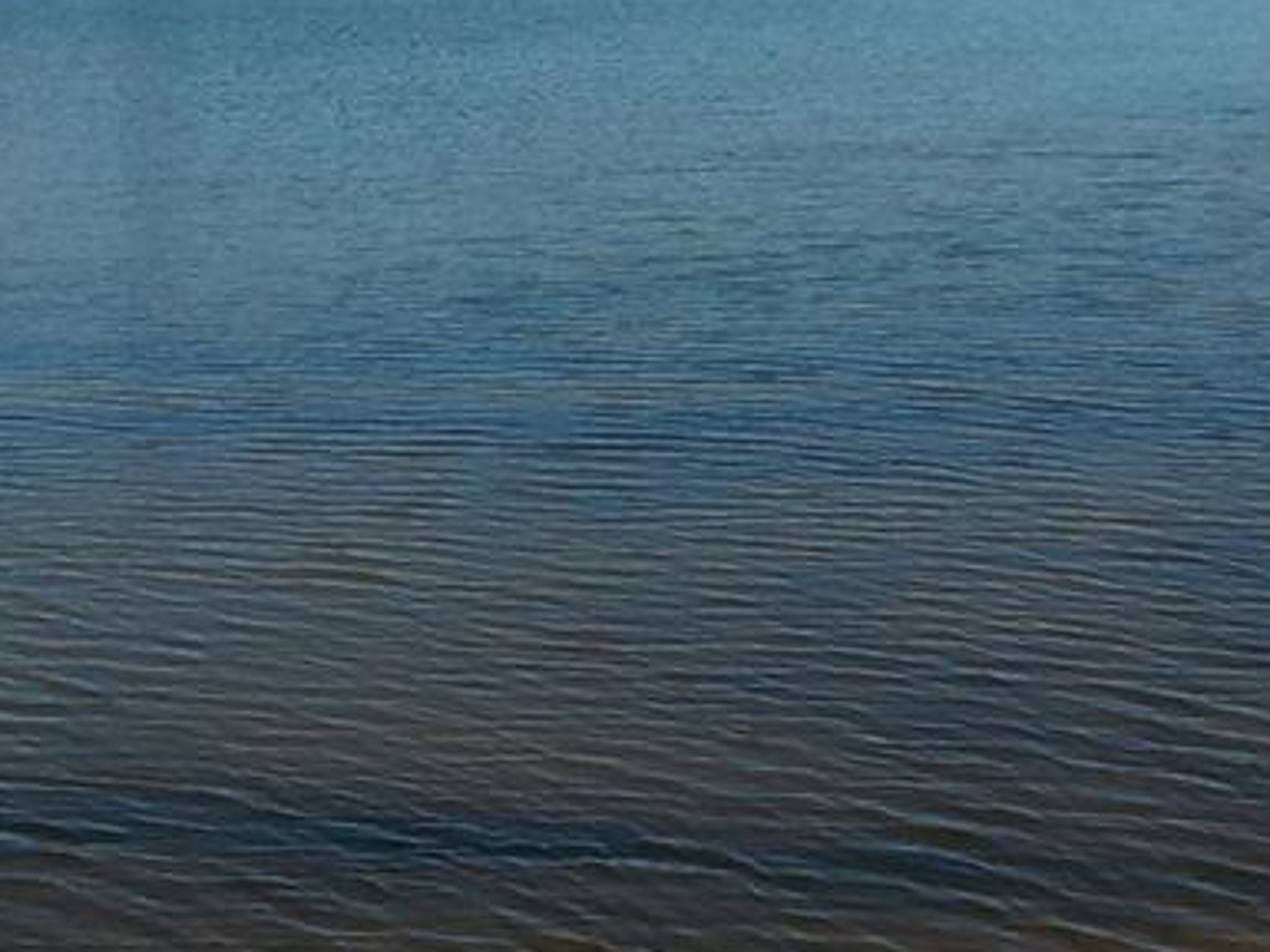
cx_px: 569
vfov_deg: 17.8
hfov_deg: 24.4
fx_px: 2935
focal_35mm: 80
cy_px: -86
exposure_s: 1/1250
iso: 125
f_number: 3.3
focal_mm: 4.1
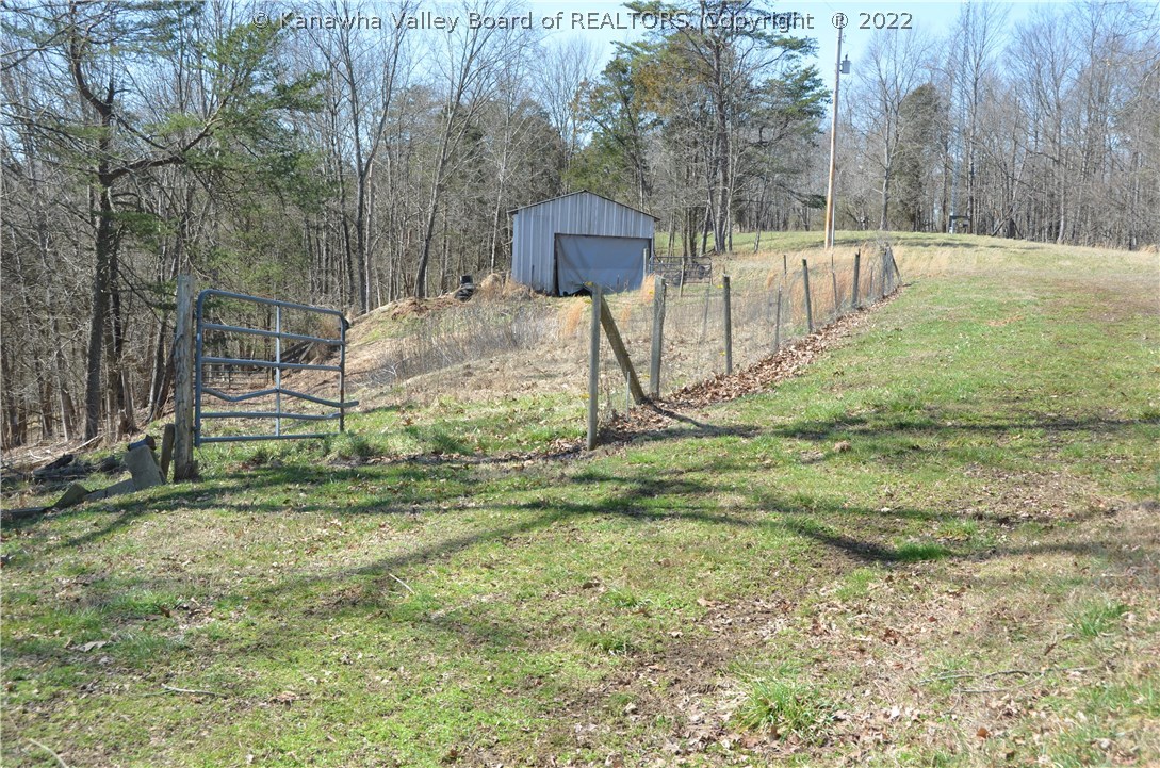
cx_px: 580
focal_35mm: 44
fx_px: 1399
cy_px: 384
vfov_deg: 30.7
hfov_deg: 45.0
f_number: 8
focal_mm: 29
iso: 200
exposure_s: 1/250
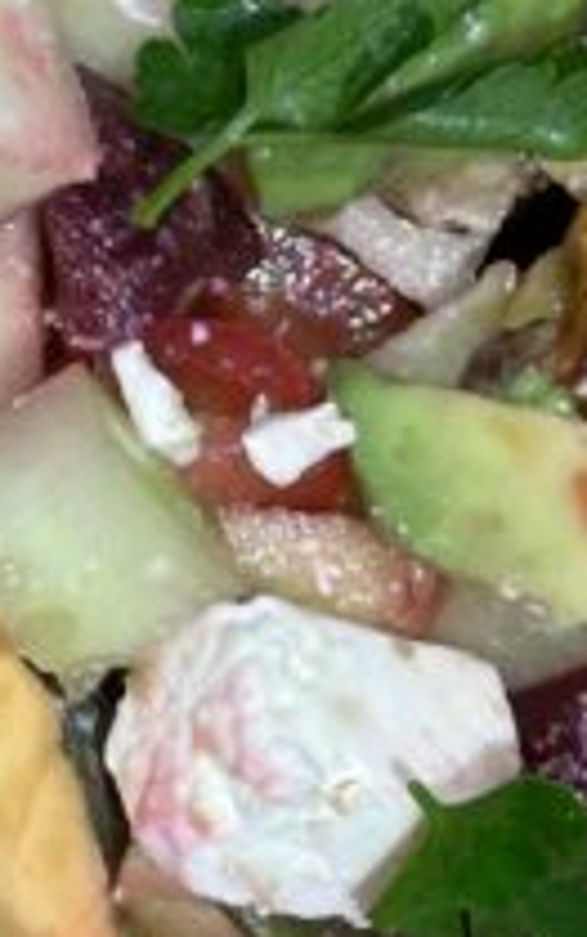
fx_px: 6360
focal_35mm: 249
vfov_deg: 8.4
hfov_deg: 5.3
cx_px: 408
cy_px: -76
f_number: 1.78
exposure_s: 1/100
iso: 50
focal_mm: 6.86
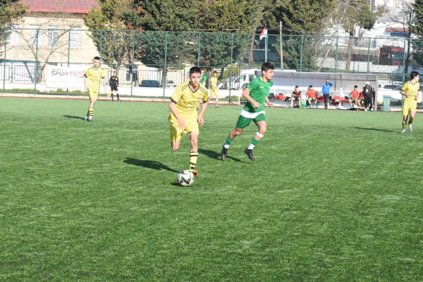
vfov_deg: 13.0
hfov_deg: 19.5
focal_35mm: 105
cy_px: 141
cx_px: 212
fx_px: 1234
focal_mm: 70
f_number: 16
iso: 10000
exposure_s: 1/4000
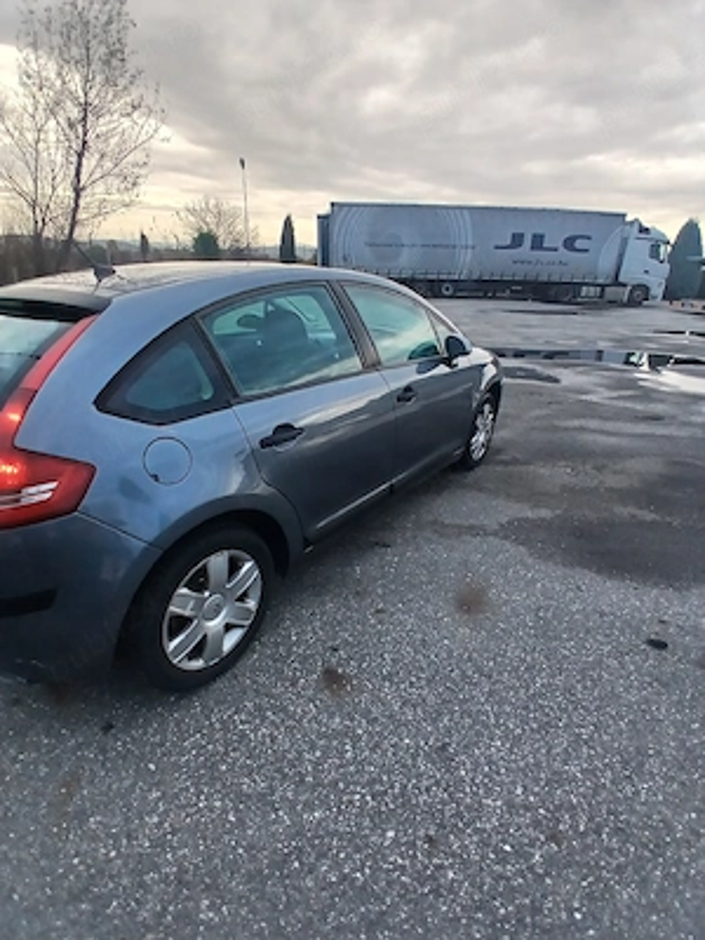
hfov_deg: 74.7
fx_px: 462
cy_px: 470
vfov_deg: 91.0
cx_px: 352
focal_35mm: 17
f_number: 2.2
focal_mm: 1.4
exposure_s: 1/100
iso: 80
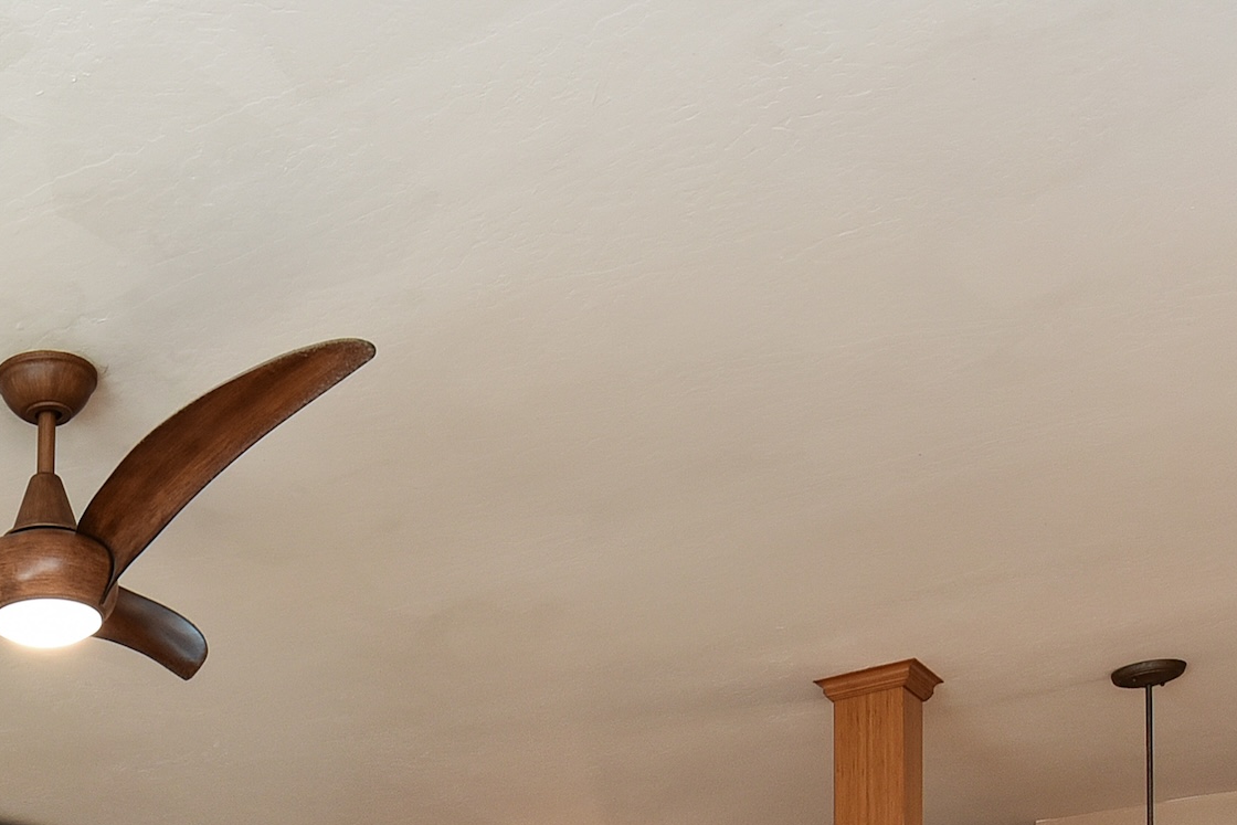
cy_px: 1290
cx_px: 159
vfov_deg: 23.1
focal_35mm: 45
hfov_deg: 40.8
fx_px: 1546
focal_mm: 14
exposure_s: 1/60
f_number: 16
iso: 3600
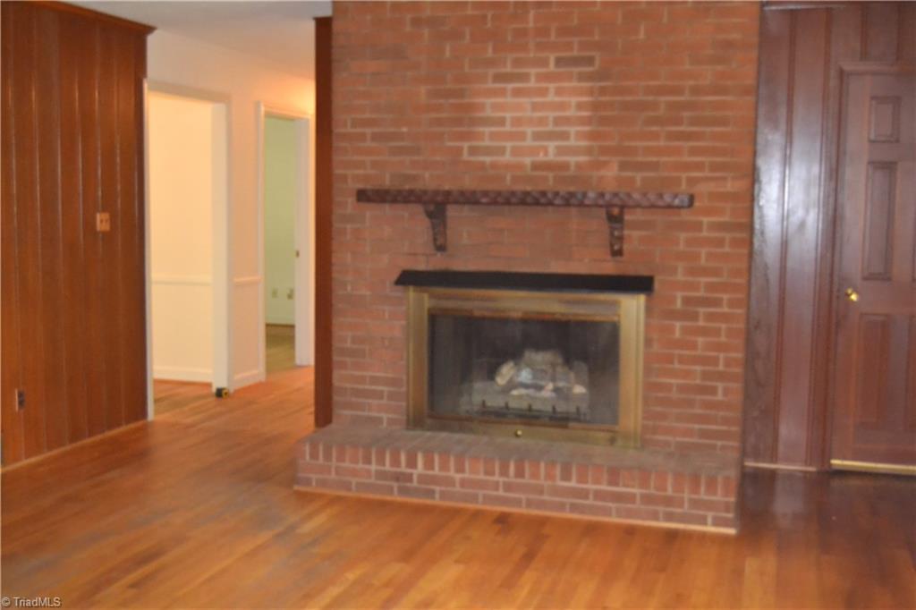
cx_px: 458
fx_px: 992
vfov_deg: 34.2
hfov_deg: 49.6
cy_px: 305
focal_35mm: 39
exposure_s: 1/60
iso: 3200
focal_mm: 26
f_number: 4
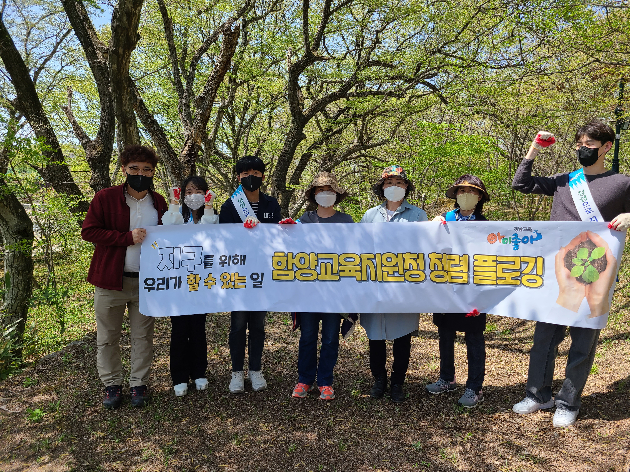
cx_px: 315
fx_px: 473
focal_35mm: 26
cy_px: 236
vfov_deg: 53.1
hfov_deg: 67.3
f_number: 1.8
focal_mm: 5.4
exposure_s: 1/1182
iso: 40
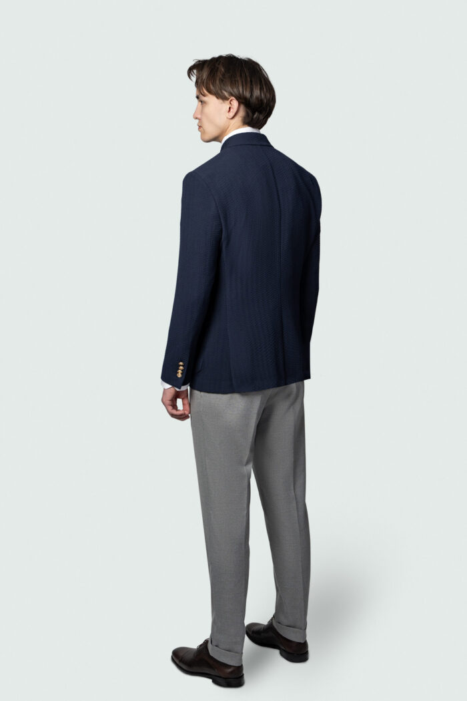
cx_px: 234
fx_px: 1012
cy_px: 350
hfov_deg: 26.0
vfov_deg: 38.2
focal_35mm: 52
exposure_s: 1/100
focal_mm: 35
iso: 125
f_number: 4
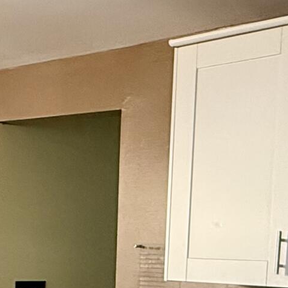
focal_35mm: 78
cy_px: 338
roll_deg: -2.7
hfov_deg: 22.2
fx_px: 734
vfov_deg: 20.8
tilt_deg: -5.3
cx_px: 112
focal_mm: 2.22
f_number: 2.2
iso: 400
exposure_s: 1/60
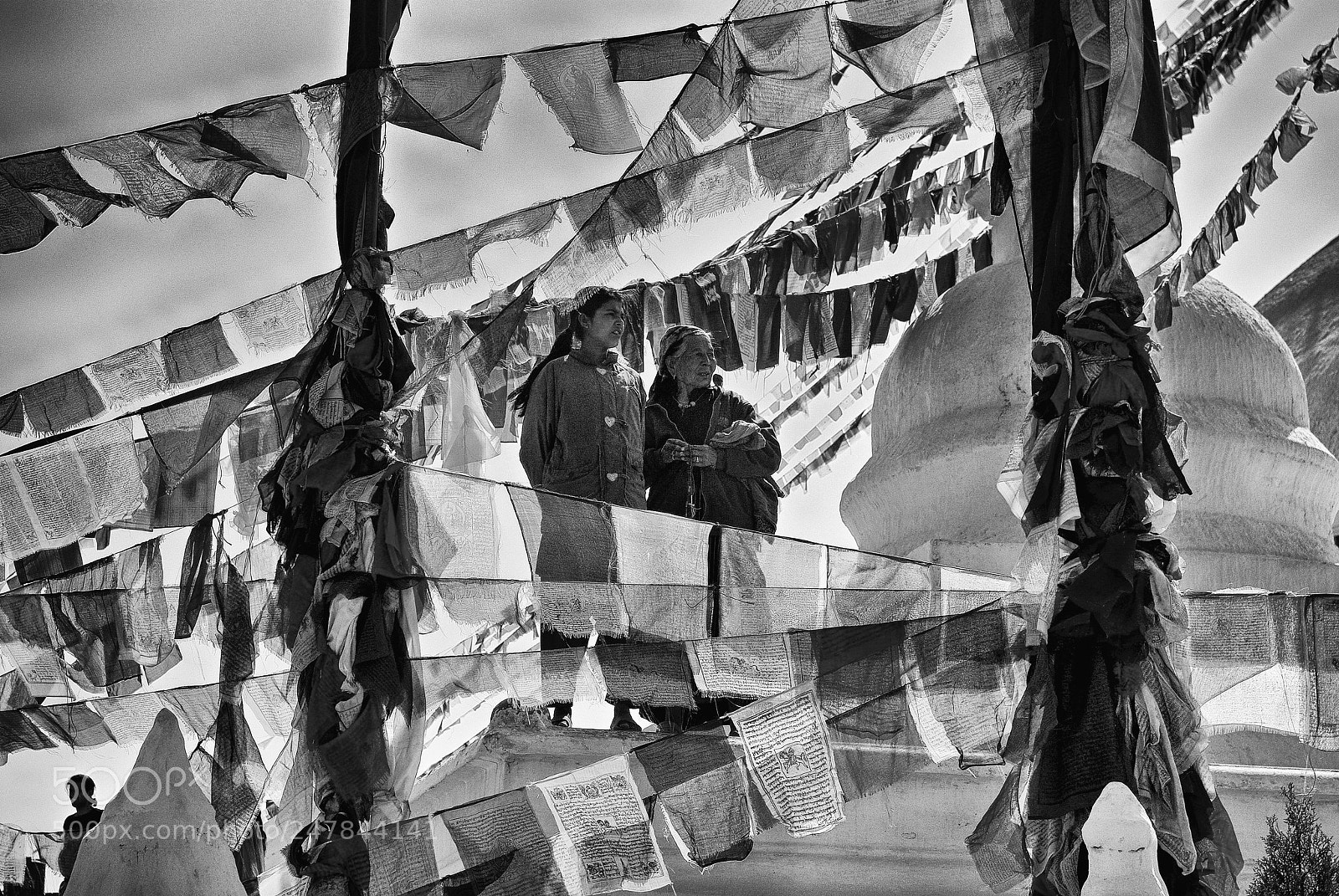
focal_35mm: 82
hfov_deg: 24.7
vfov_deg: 16.7
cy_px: 448
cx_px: 670
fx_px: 3054
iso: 200
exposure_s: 1/750
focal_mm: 55
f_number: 9.5
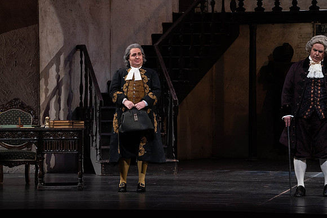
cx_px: 164
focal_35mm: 179
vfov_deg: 7.7
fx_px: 1626
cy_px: 109
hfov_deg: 11.5
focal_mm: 179
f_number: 8
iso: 3200
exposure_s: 1/250
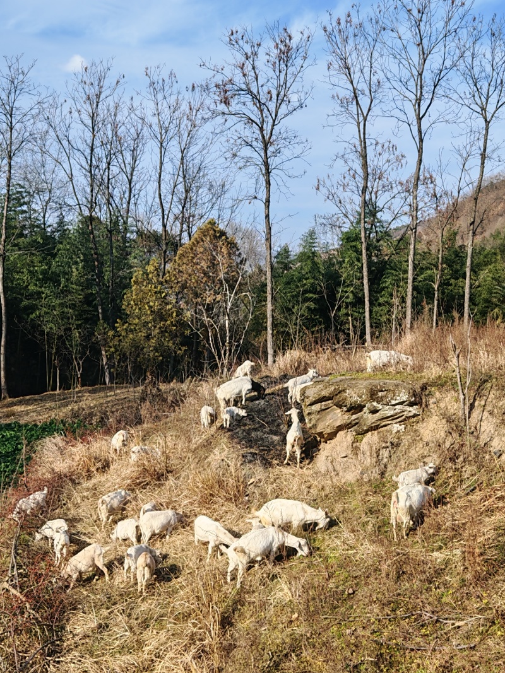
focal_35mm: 48
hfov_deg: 30.3
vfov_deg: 39.7
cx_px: 252
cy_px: 336
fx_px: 934
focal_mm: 6.67
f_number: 1.9
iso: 50
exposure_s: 1/1000
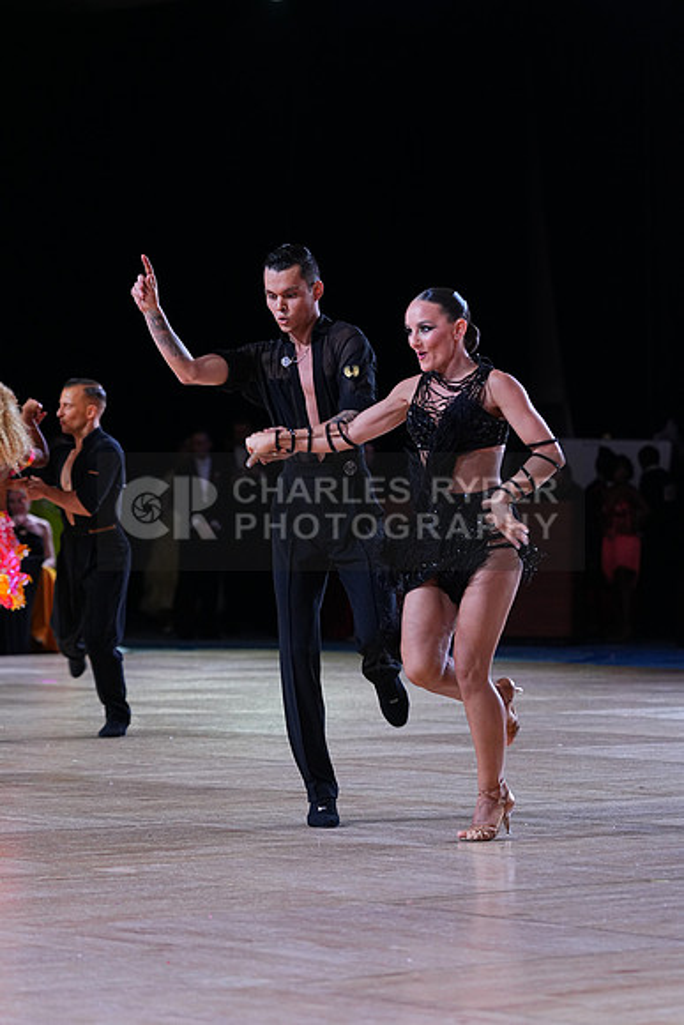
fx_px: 3731
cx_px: 342
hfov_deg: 10.5
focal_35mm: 131
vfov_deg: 15.6
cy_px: 512
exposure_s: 1/500
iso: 1250
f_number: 4
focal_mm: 131
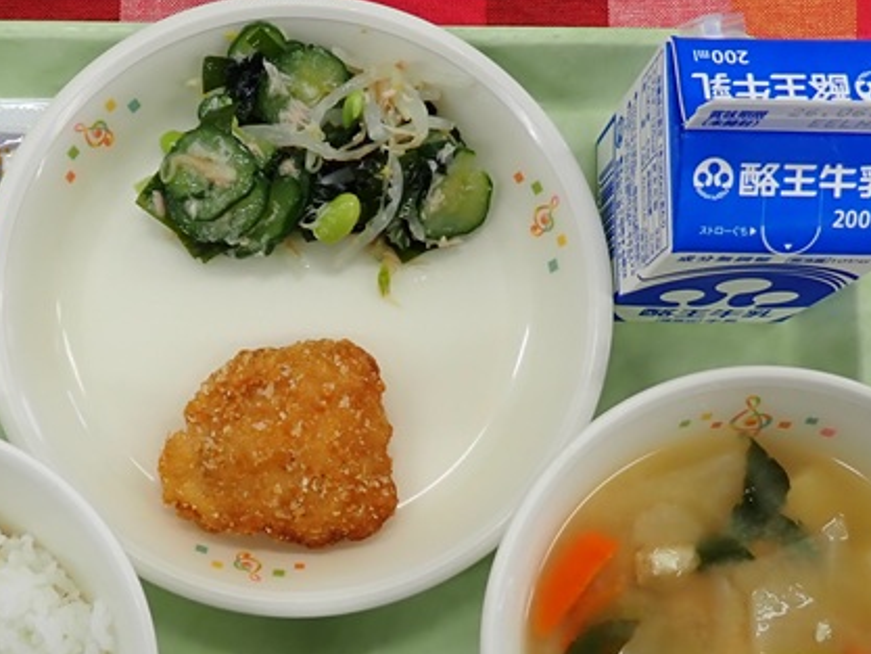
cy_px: 483
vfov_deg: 29.8
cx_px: 309
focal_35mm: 48
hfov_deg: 39.3
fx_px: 1208
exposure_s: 1/125
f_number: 2
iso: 100
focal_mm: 4.5
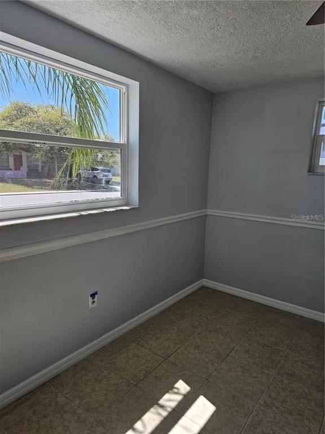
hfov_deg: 58.9
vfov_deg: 73.9
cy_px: 217
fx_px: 288
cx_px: 162
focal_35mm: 23
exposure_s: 1/207
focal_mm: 6.3
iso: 25
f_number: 1.7
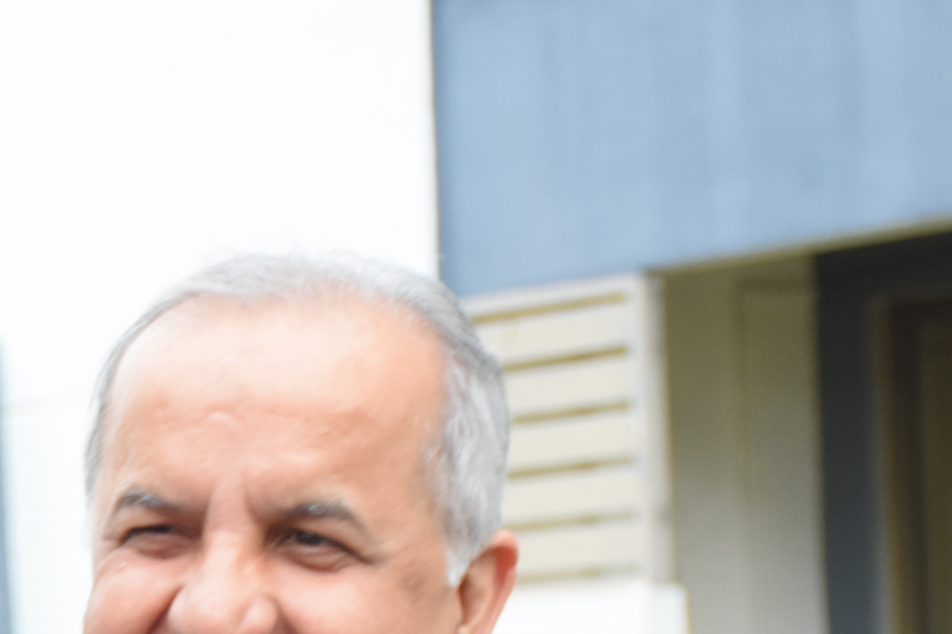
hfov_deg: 9.9
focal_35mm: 204
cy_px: 966
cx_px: -177
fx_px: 5393
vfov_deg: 6.6
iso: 800
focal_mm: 40
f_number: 4.5
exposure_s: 1/60
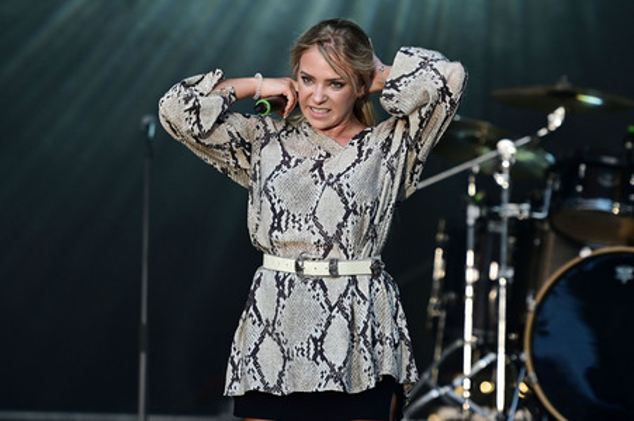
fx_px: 2992
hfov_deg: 12.1
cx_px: 317
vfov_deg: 8.1
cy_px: 210
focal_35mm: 170
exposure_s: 1/320
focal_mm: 170
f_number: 2.8
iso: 2200
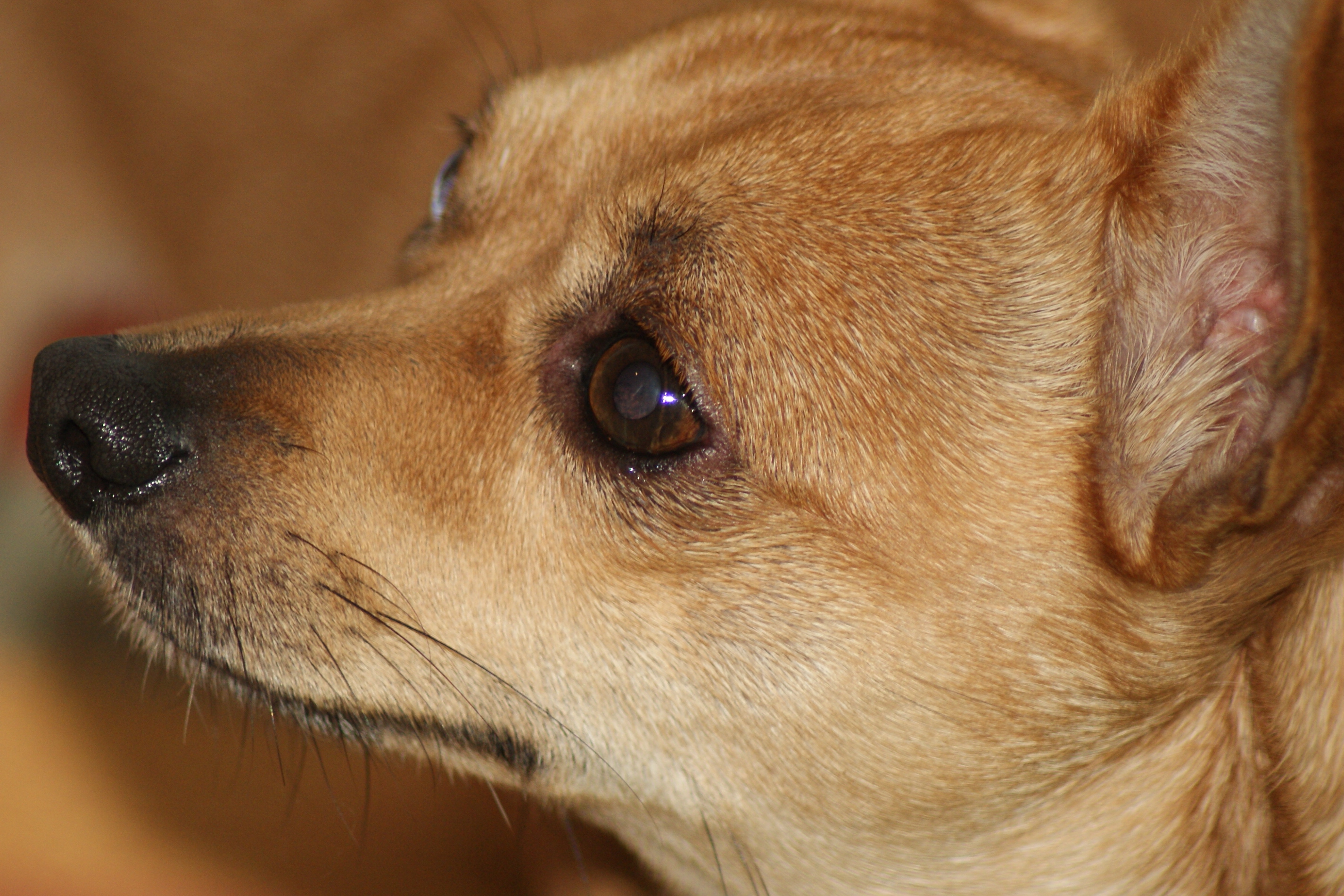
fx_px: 11422
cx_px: 626
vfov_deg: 4.5
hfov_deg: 6.7
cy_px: 448
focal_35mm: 306
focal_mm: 150
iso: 400
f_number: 4.5
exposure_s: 1/125
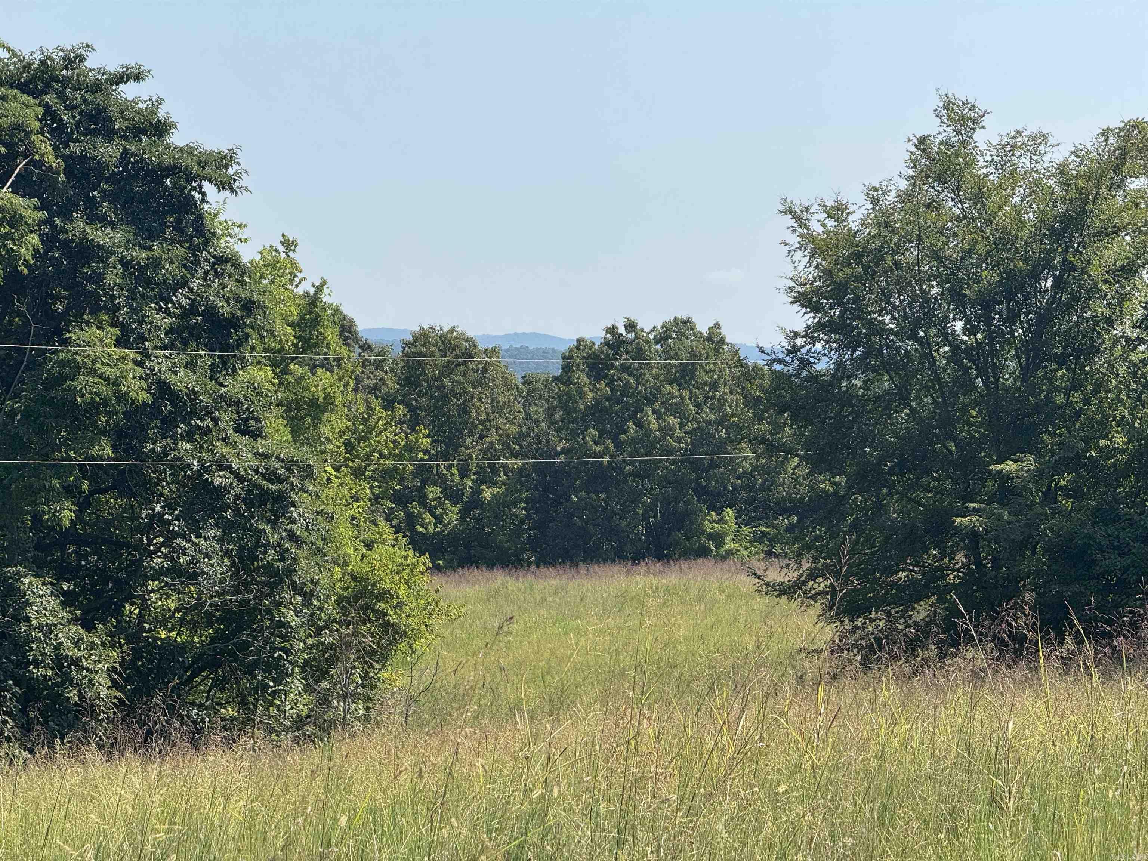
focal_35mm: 120
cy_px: 430
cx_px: 574
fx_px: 3980
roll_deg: -2.6
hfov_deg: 16.4
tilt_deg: -1.0
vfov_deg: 12.3
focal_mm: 15.66
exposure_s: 1/1368
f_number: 2.8
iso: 50
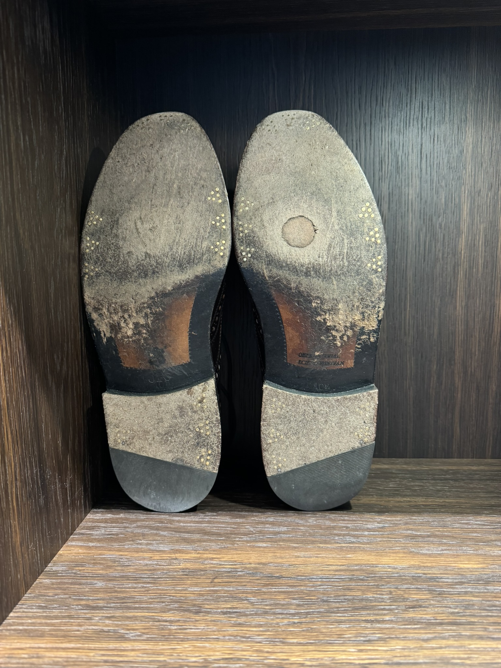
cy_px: 334
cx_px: 250
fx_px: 463
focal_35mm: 24
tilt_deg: -6.8
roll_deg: +1.0
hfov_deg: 56.8
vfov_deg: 71.6
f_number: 1.78
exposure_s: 1/50
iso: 320
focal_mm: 6.76
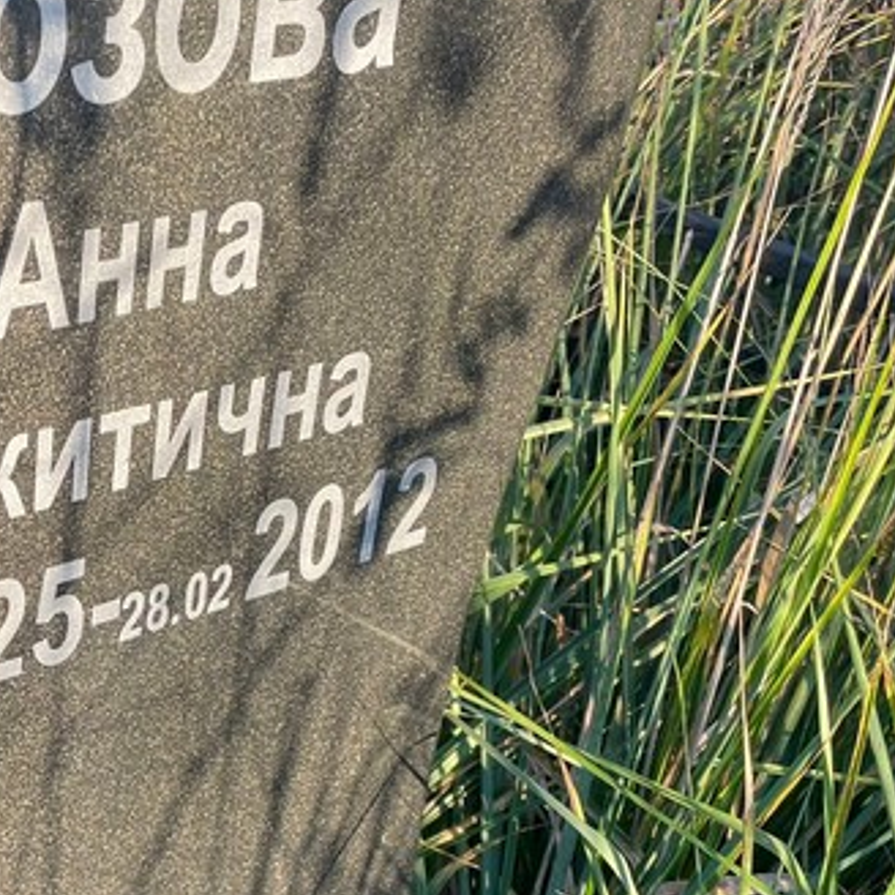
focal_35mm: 56
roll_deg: -4.5
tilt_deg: -36.2
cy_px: 647
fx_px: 1638
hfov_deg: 29.0
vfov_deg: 30.2
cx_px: 46
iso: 32
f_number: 1.6
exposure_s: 1/222
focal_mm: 4.2
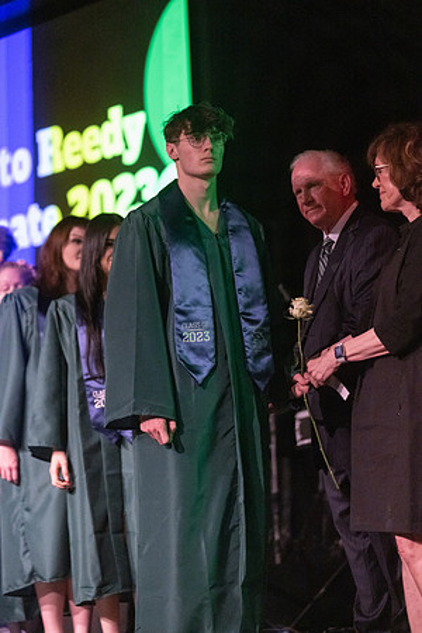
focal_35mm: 112
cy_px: 316
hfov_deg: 12.2
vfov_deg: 18.3
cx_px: 211
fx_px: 1969
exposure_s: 1/1000
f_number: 2.8
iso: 16000
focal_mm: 112
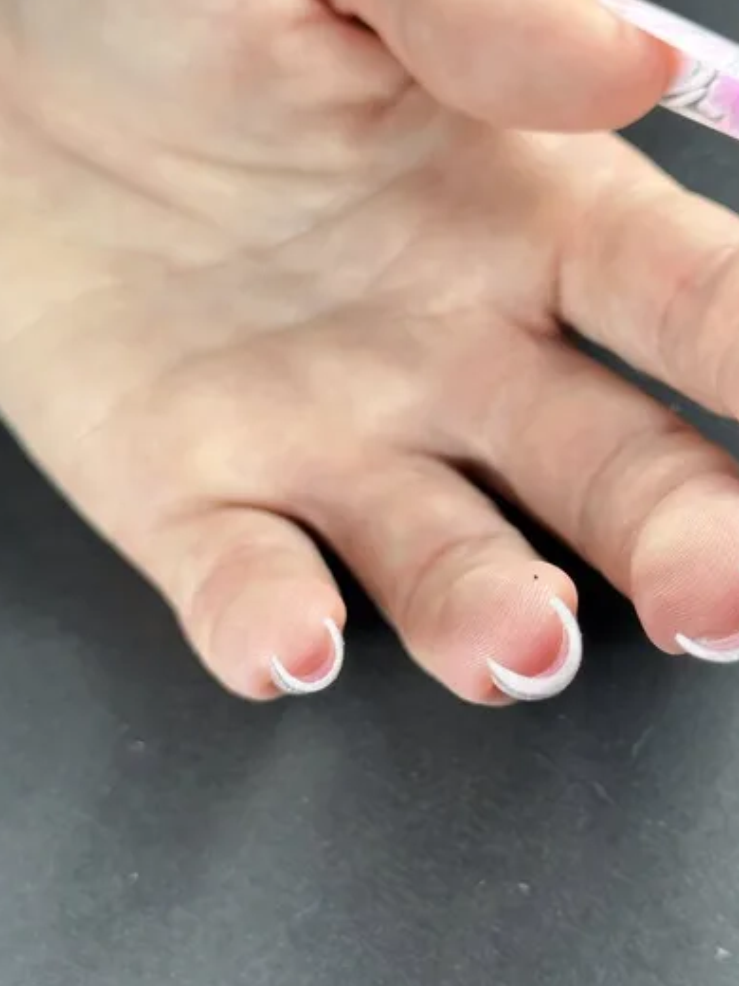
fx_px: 2363
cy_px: 429
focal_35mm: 83
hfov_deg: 17.7
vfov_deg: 23.5
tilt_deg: -48.2
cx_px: 505
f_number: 1.78
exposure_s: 1/419
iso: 64
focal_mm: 6.86
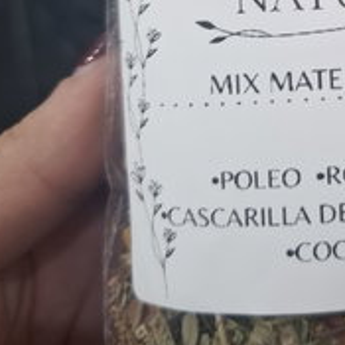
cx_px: 367
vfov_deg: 26.1
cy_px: -11
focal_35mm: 62
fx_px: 699
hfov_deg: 25.9
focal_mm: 5.54
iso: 400
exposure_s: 1/33
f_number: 1.8
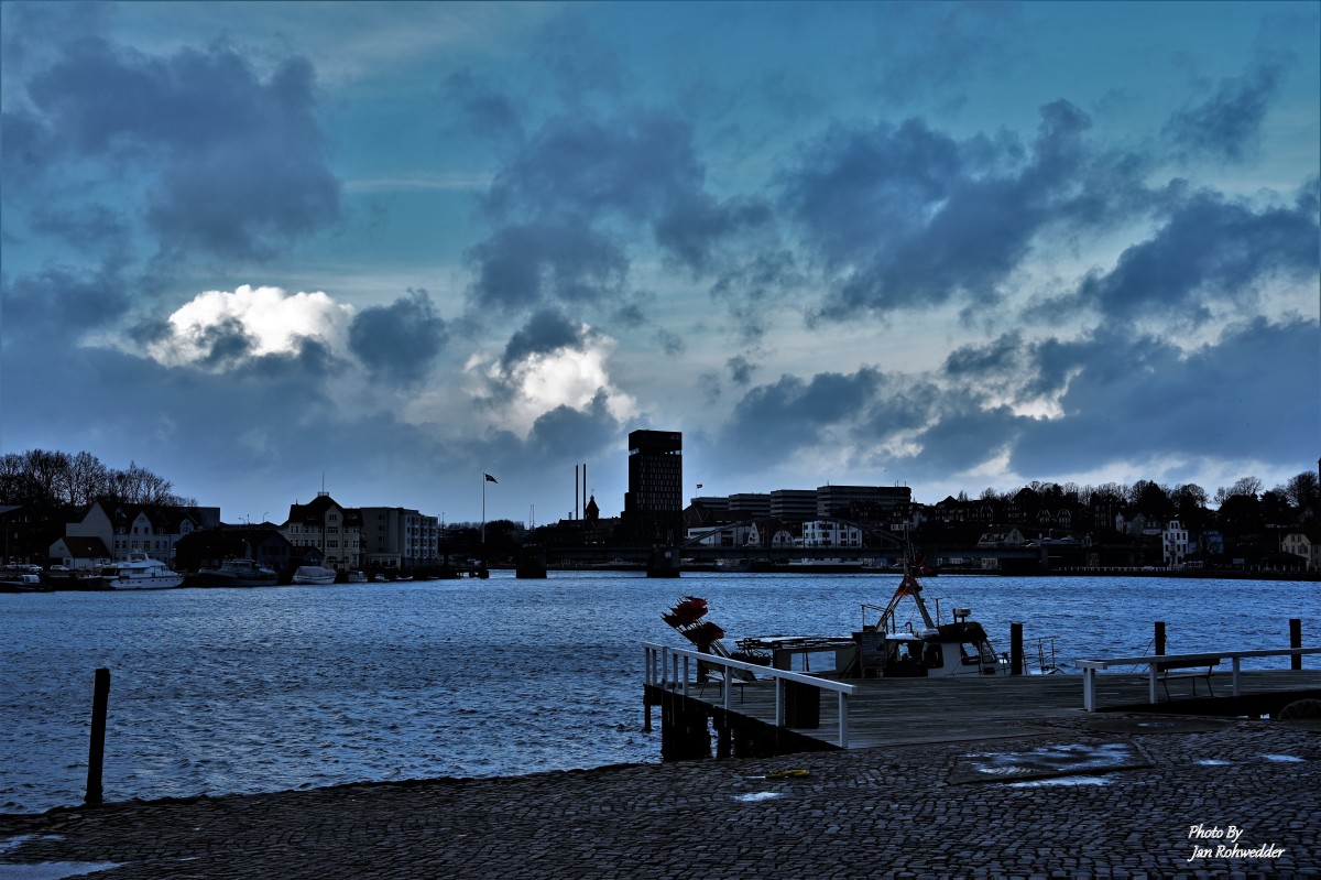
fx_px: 1430
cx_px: 660
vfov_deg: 34.2
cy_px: 440
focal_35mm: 39
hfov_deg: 49.6
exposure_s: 1/320
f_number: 7.1
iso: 200
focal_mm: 39
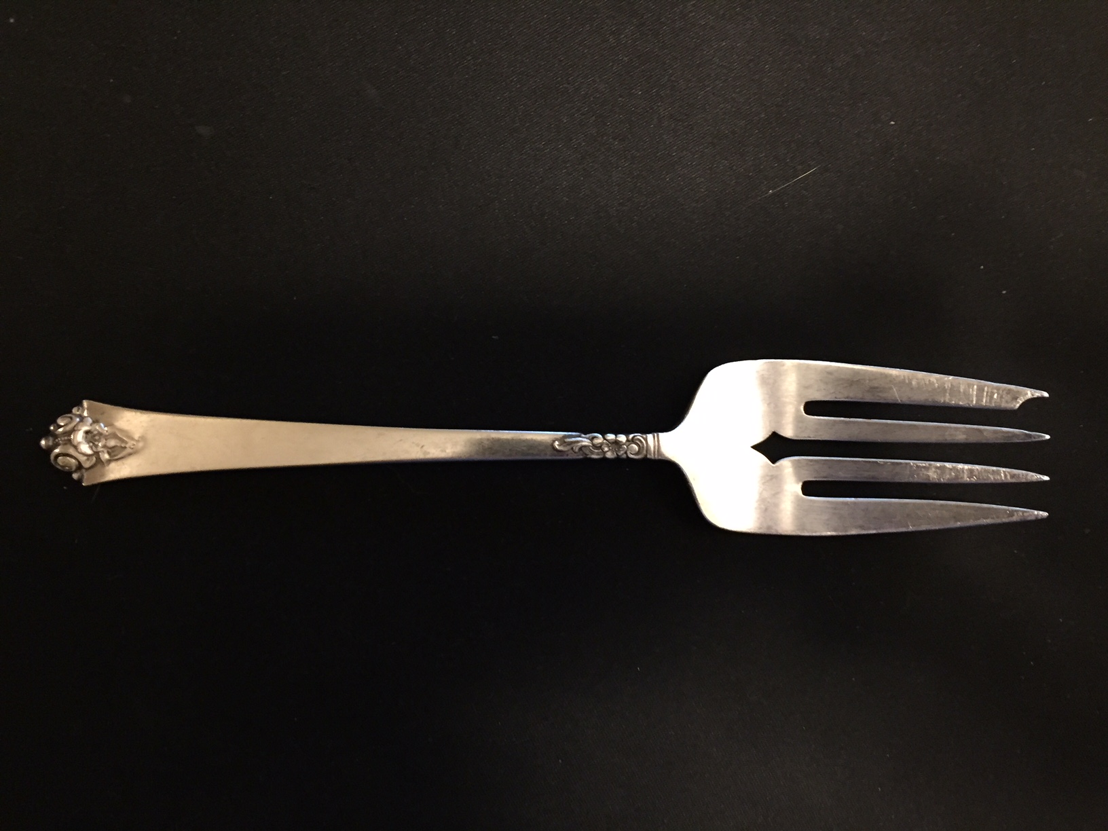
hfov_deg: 61.7
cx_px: 554
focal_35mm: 29
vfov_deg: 48.2
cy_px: 416
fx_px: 928
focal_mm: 4.15
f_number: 2.2
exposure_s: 1/15
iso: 250
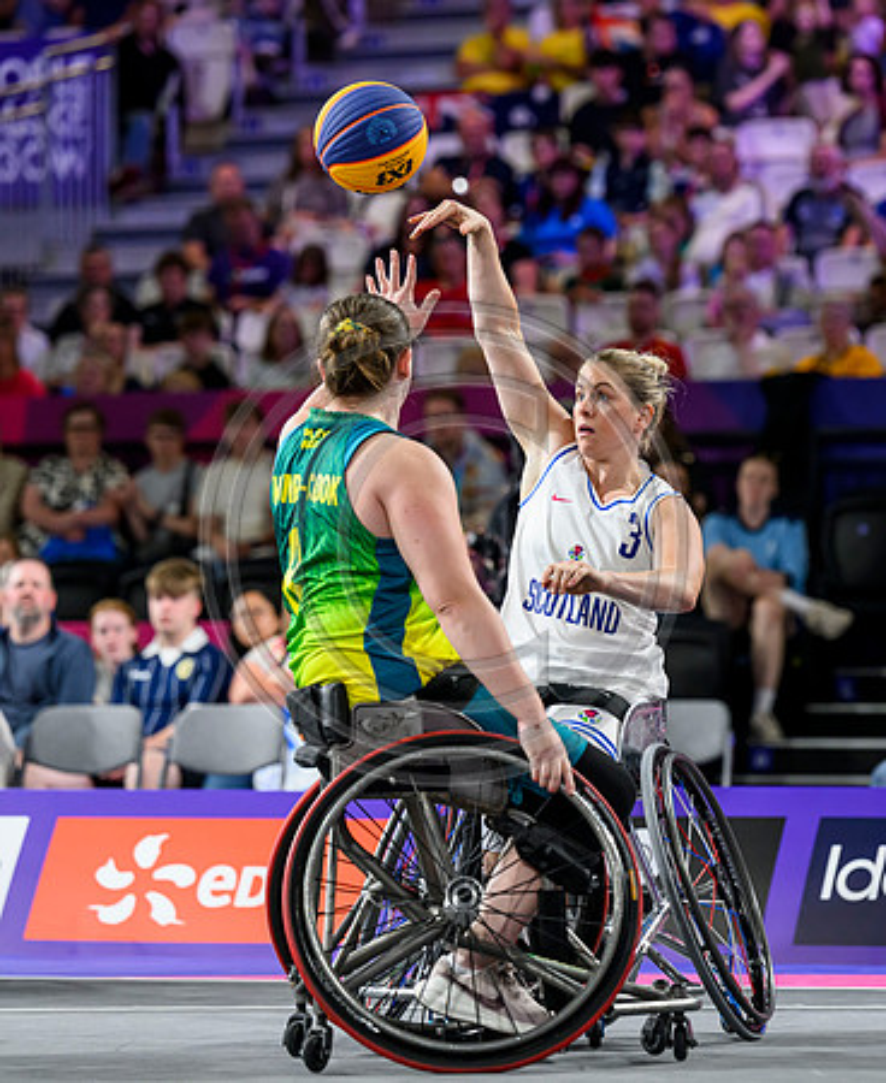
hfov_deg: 7.5
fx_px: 6770
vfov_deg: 9.2
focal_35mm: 209
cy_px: 542
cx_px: 577
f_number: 3.2
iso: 2500
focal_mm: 150
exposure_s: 1/1600
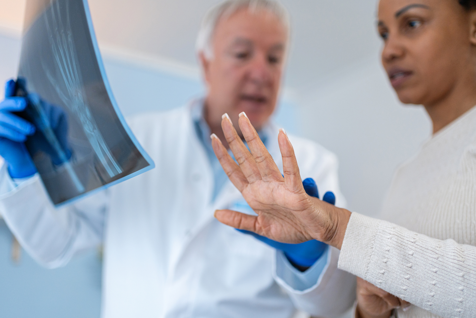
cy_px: 159
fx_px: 463
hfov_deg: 54.4
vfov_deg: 37.8
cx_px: 238
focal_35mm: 35
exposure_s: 1/250
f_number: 1.8
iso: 1000
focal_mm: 35
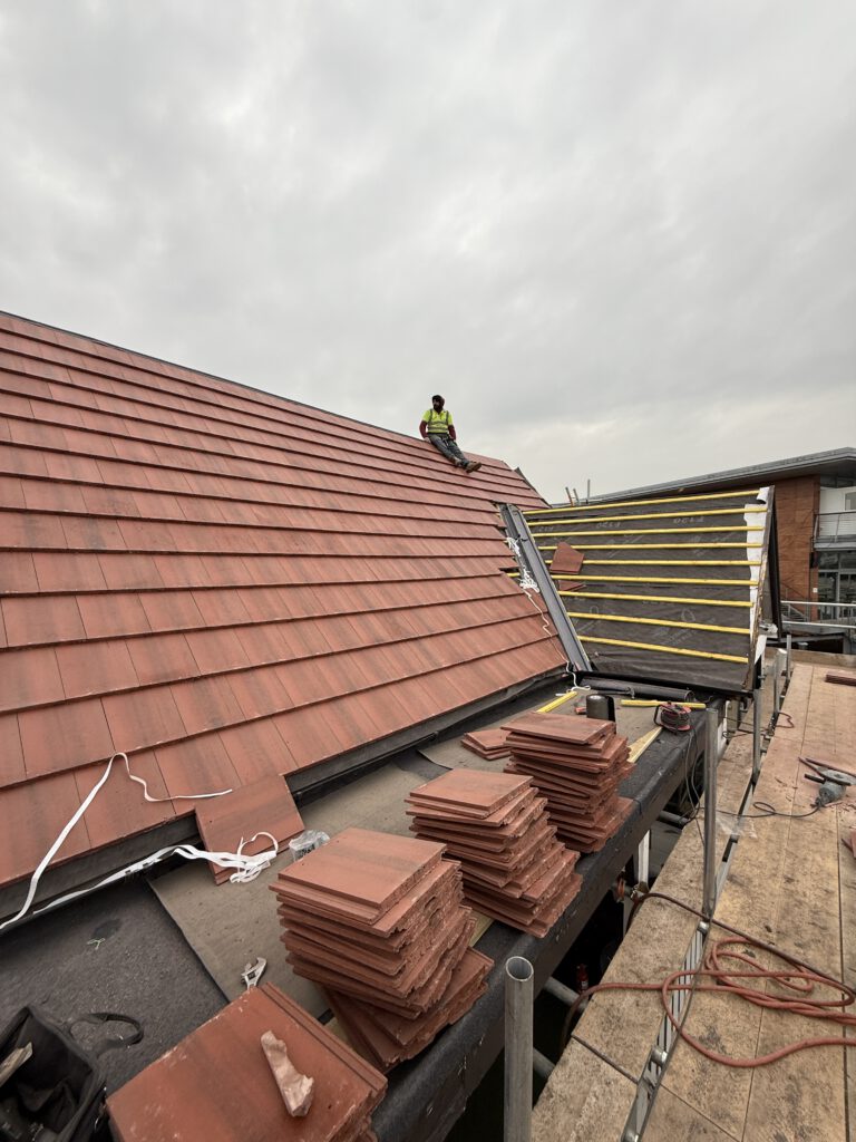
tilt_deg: -1.7
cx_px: 428
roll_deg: -0.1
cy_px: 571
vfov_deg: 102.1
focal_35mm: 14
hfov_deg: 85.7
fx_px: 462
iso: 50
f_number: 2.2
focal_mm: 2.22
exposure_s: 1/197
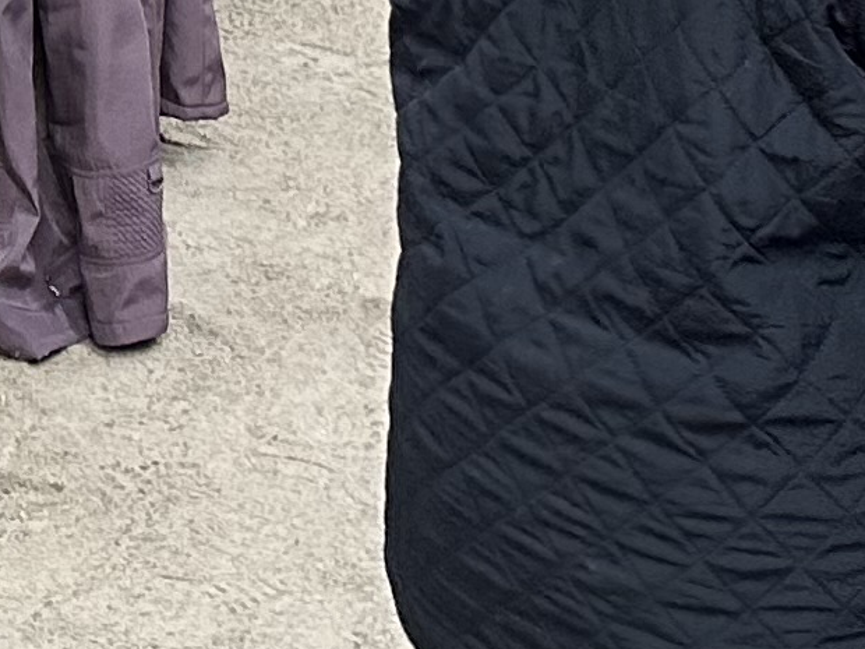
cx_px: 142
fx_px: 3898
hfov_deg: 12.6
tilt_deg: +2.6
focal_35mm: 156
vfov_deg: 7.9
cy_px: -1442
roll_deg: -1.2
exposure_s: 1/121
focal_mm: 6.86
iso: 160
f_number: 1.78
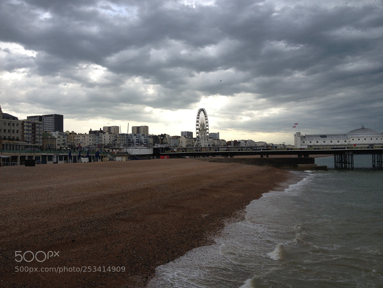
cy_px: 144
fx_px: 387
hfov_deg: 52.6
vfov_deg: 40.7
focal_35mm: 35
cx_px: 192
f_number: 2.4
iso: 50
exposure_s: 1/1151
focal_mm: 4.28
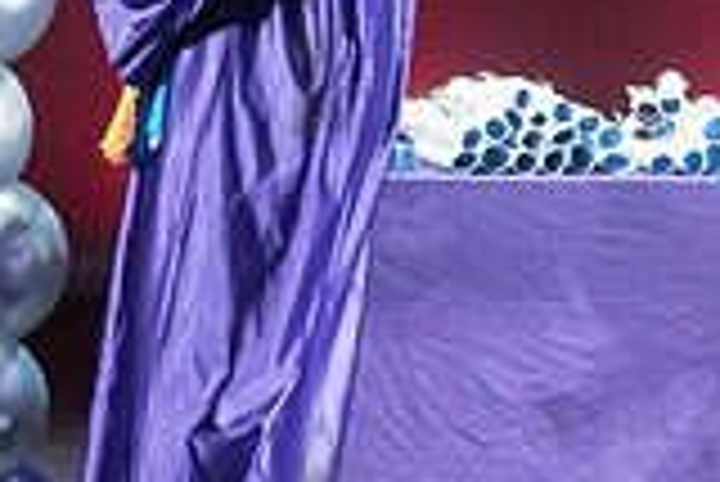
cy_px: -29
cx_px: -12
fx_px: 10890
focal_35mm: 544
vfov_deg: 2.5
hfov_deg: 3.8
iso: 4000
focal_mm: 120
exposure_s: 1/200
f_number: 3.5
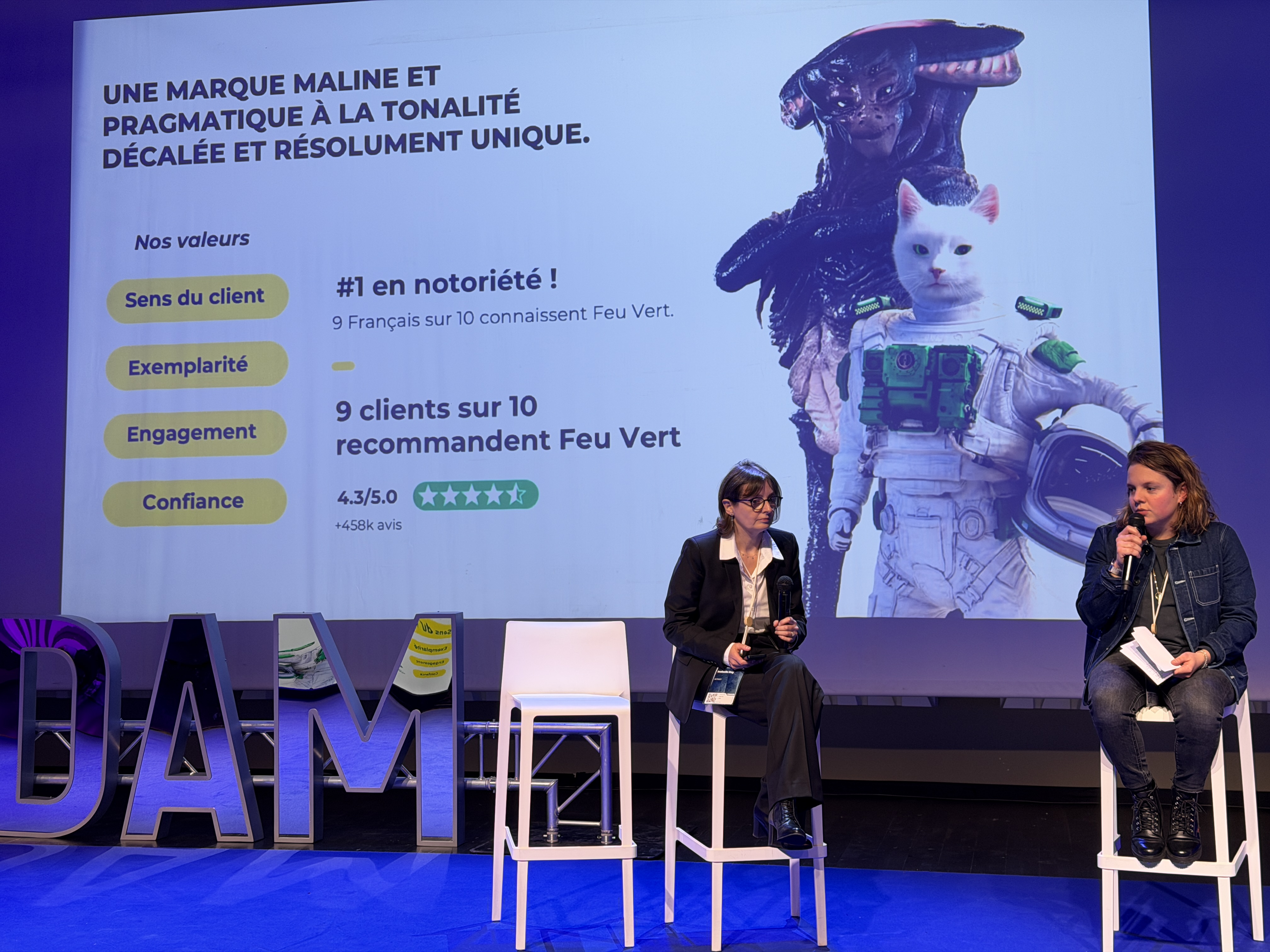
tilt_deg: +2.1
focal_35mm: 48
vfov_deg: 30.3
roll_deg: +0.7
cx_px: 635
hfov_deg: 39.7
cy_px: 476
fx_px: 1761
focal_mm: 6.76
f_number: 1.78
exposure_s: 1/50
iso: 64
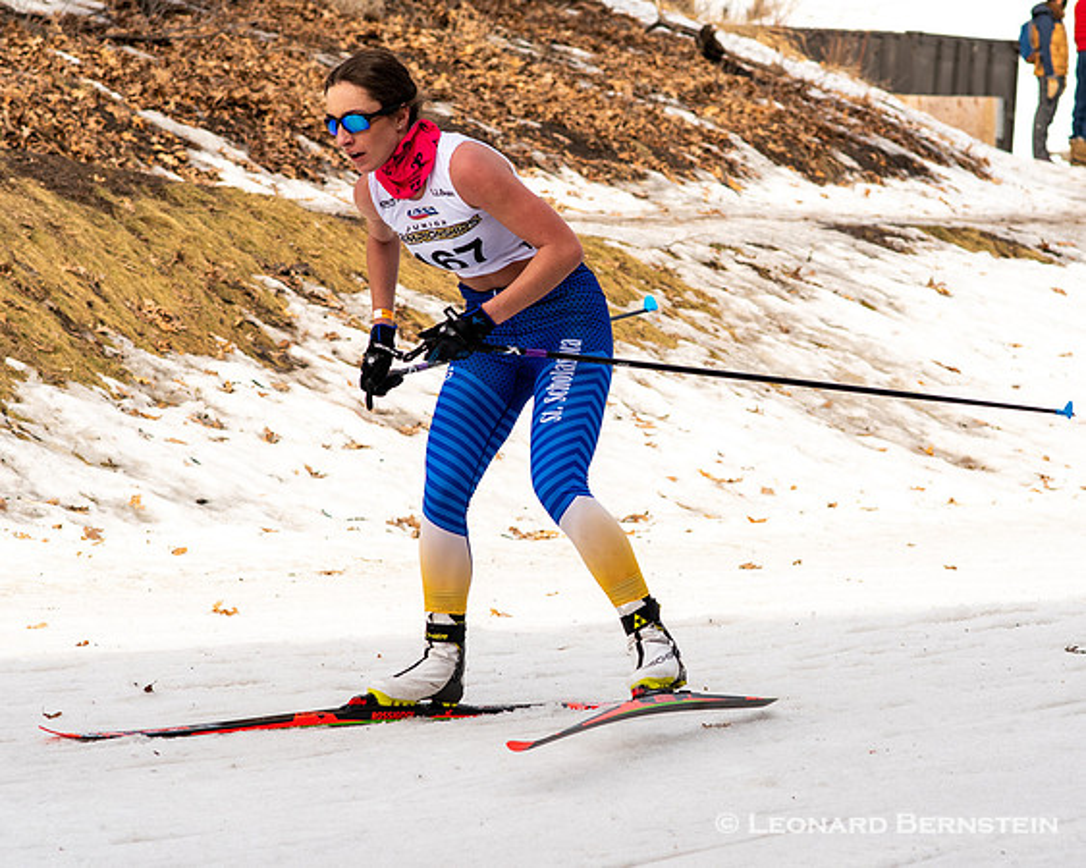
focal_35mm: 144
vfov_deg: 10.7
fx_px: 4614
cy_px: 434
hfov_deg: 13.4
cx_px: 634
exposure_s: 1/2000
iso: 400
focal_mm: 85
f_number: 5
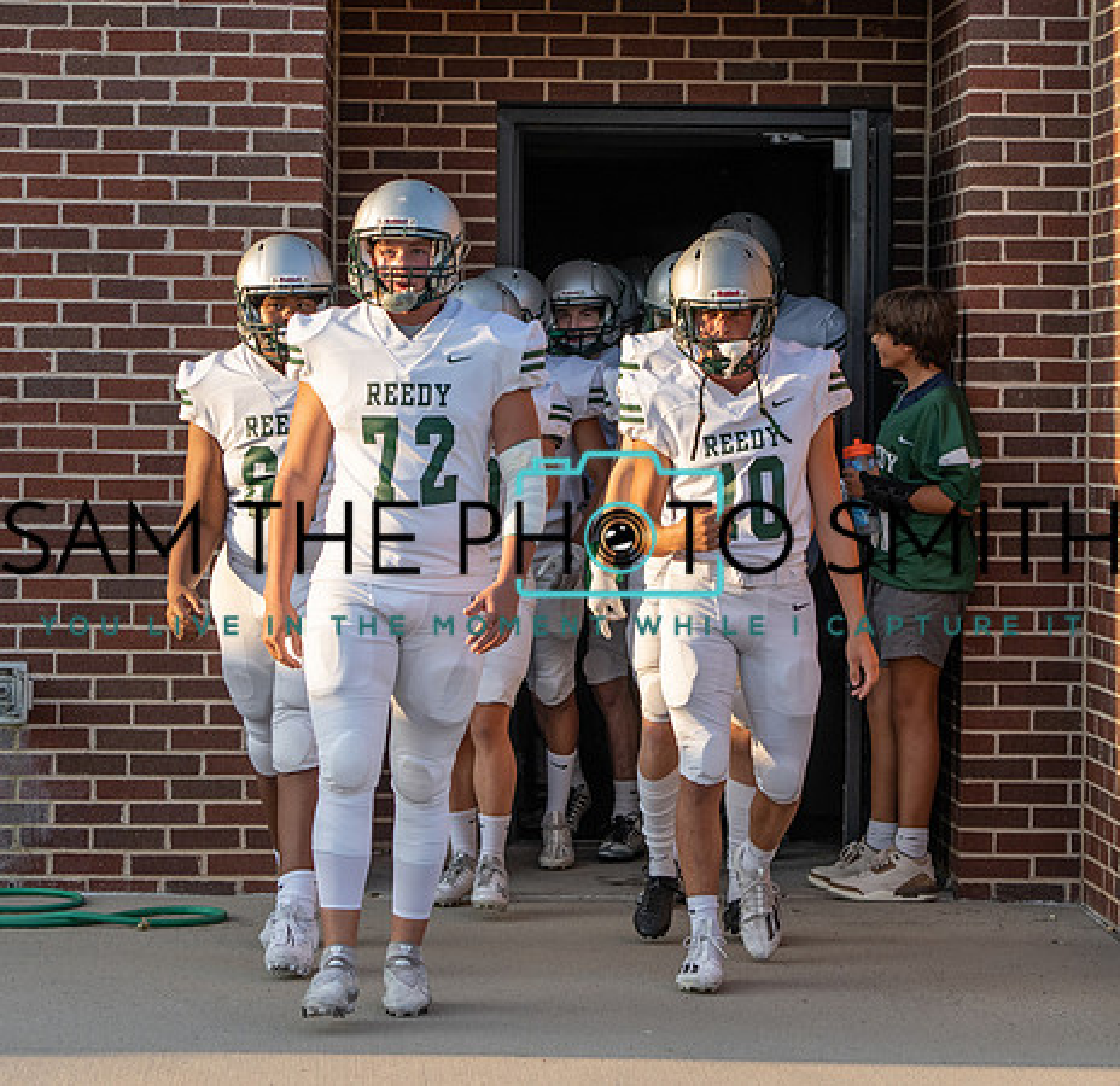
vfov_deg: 11.8
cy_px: 517
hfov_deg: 12.1
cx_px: 659
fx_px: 5271
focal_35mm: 146
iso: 640
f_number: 4.5
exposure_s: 1/1000
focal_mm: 100
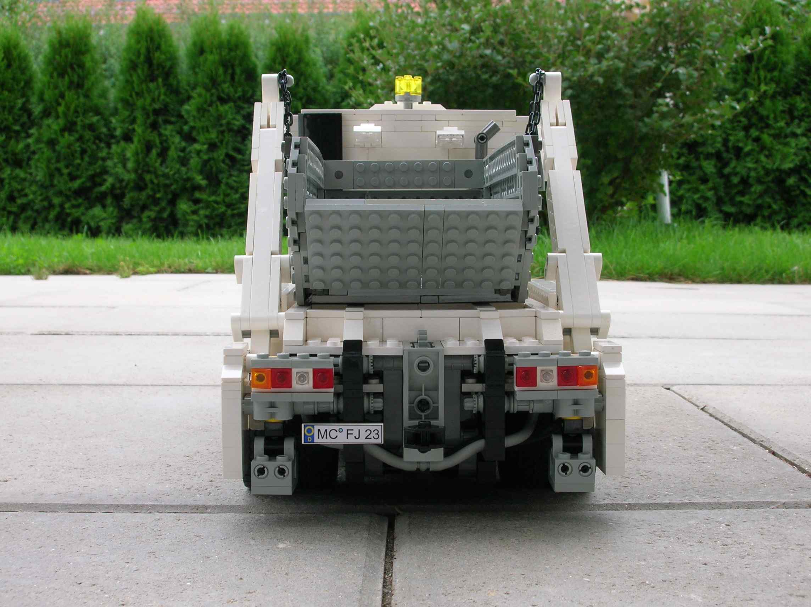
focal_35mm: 50
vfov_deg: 29.1
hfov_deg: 38.2
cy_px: 304
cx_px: 406
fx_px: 1170
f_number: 5.6
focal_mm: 8.4
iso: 50
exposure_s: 1/51
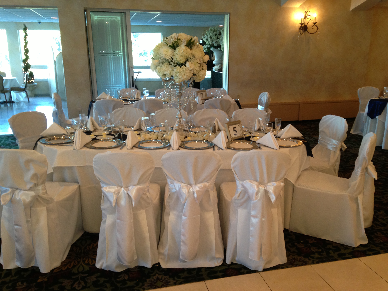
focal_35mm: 33
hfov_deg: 55.4
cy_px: 146
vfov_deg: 42.9
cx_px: 194
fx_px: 370
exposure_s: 1/20
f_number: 2.4
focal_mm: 4.13
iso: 125
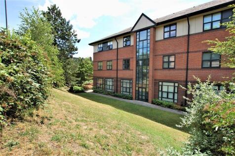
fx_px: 113
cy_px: 78
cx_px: 118
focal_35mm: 17
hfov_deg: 92.5
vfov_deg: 69.6
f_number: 8
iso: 200
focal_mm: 11.5
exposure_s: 1/250
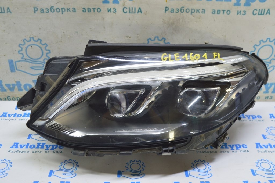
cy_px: 92
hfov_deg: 46.4
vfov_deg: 31.8
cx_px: 138
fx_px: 321
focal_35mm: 42
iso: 400
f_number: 5.6
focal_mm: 28
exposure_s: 1/20
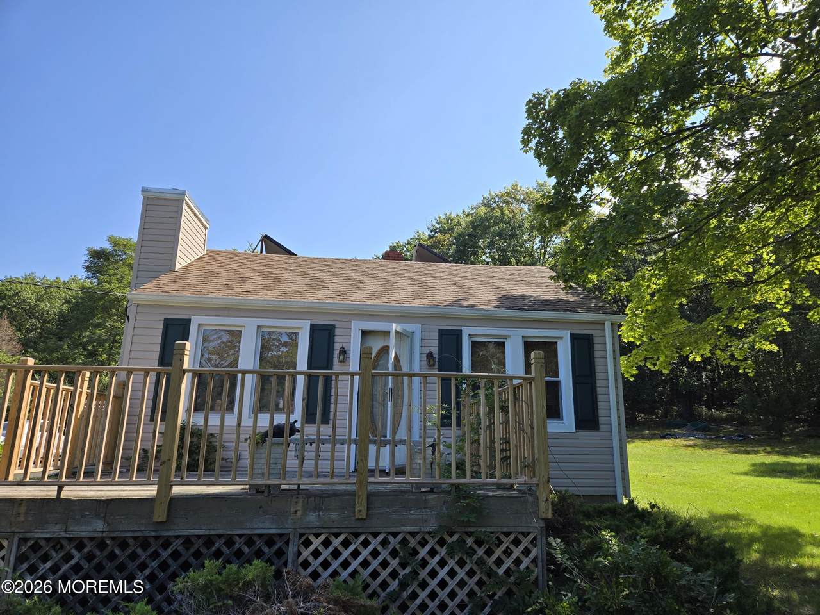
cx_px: 410
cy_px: 308
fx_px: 545
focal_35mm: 23
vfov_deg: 58.9
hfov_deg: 73.9
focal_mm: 5.4
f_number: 1.8
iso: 25
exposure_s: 1/1422
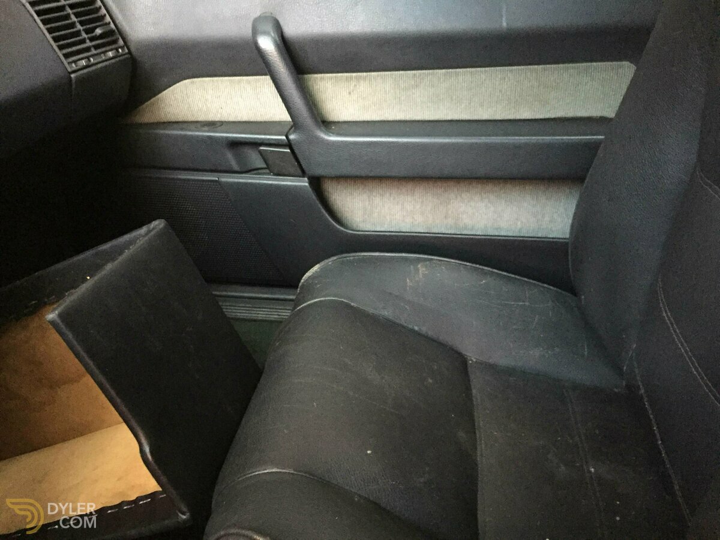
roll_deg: +0.5
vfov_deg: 48.2
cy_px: 270
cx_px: 360
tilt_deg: -29.8
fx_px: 603
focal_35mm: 29
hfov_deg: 61.7
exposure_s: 1/17
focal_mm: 4.15
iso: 320
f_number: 2.2
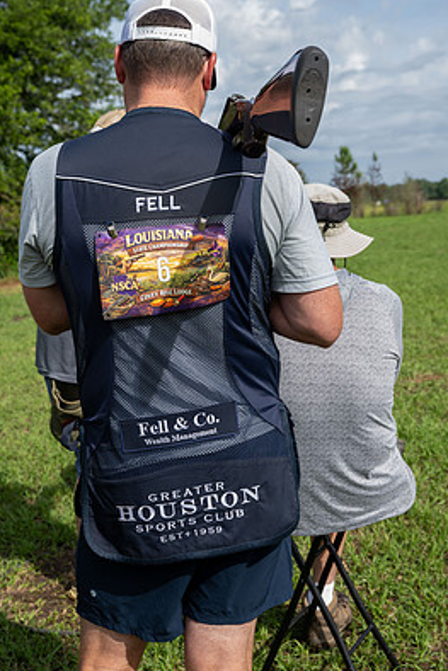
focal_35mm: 48
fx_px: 895
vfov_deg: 41.1
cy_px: 308
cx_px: 204
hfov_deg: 28.1
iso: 64
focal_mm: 42
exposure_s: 1/100
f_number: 6.3
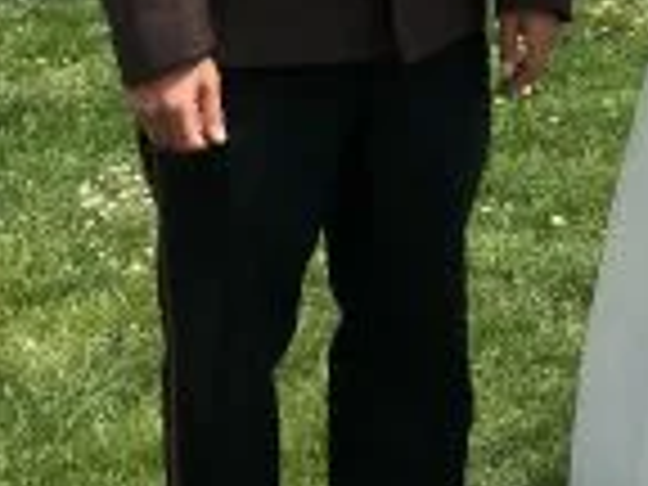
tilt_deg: -8.6
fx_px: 2452
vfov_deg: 11.0
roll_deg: +0.4
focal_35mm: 131
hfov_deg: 13.8
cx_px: 1080
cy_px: -209
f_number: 2.2
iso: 25
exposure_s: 1/2198
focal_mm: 4.15
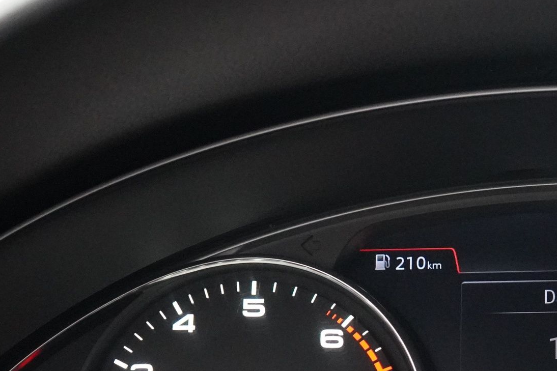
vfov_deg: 14.0
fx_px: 1485
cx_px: 598
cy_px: 400
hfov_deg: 20.4
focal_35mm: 96
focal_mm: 28
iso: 6400
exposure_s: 1/20
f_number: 3.5
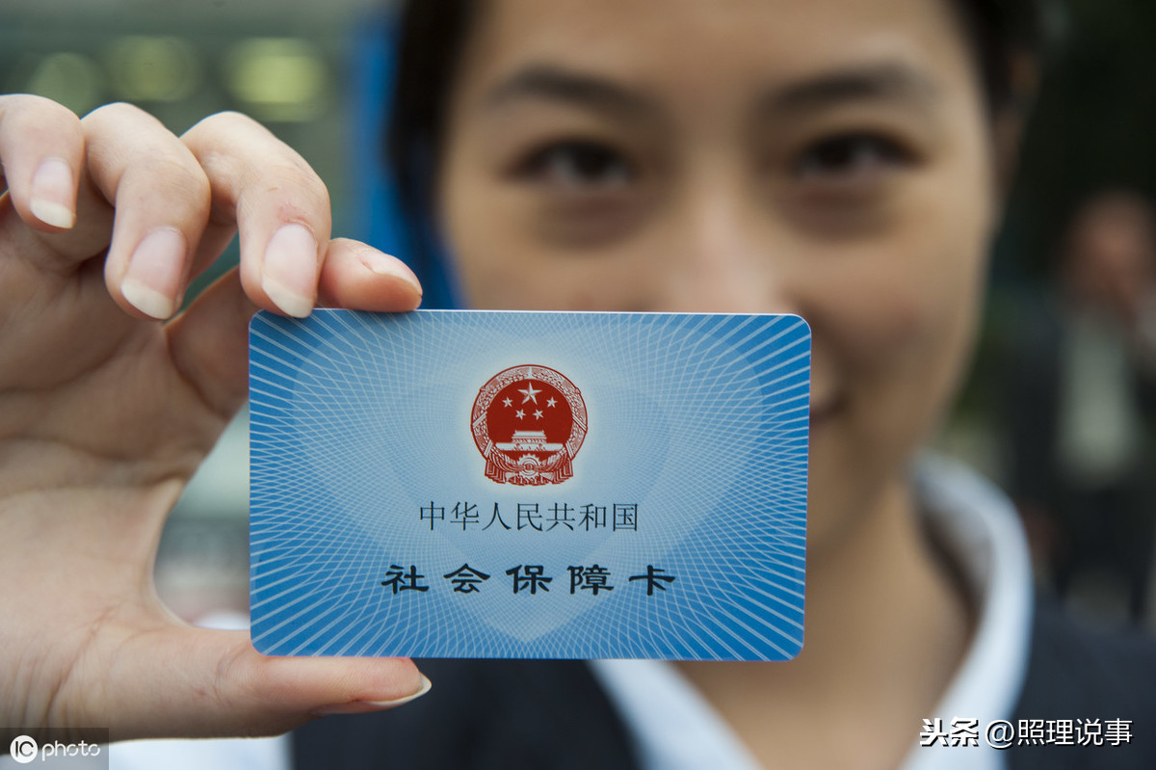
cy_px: 385
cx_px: 578
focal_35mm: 85
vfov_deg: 16.1
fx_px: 2728
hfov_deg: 23.9
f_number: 7.1
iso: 500
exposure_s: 1/50
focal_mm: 85
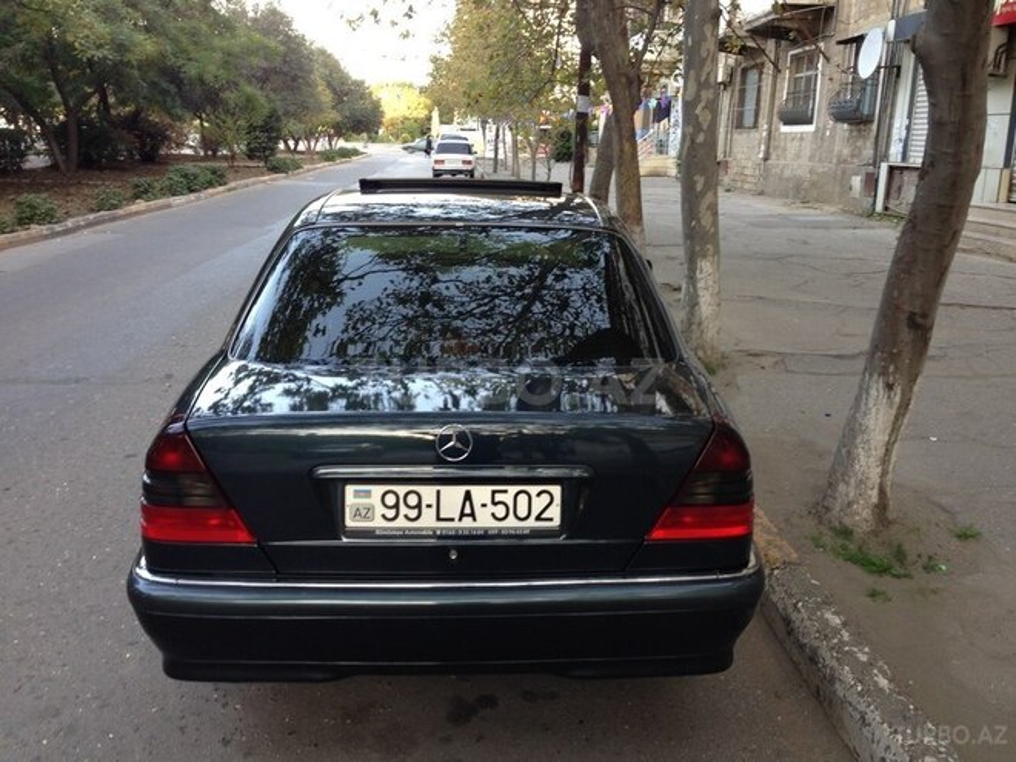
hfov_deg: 55.4
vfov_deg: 42.9
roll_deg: -1.3
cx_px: 508
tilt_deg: -15.1
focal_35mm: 33
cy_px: 381
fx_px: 969
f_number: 2.4
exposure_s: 1/60
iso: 50
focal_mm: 4.12
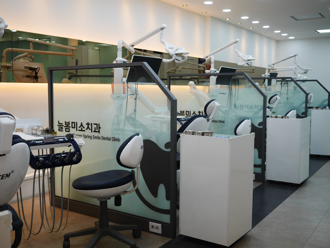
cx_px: 165
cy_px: 124
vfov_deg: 36.0
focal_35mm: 40
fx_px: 381
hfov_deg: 46.8
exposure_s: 1/200
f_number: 2.5
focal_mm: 20
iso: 200
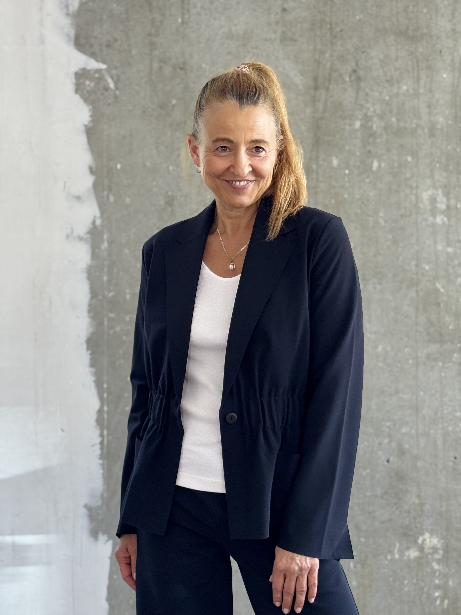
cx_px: 230
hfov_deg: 30.3
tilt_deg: -1.8
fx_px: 852
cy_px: 308
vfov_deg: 39.7
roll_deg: +0.2
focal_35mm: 48
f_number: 1.78
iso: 100
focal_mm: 6.76
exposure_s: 1/80
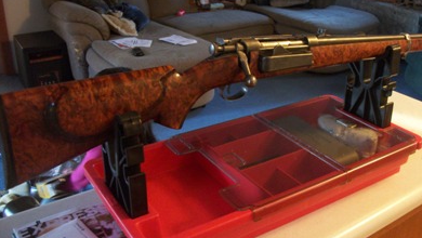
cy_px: 109
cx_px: 240
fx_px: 448
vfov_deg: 29.8
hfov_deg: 50.3
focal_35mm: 40
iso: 250
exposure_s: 1/8
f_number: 2.9
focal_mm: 5.7
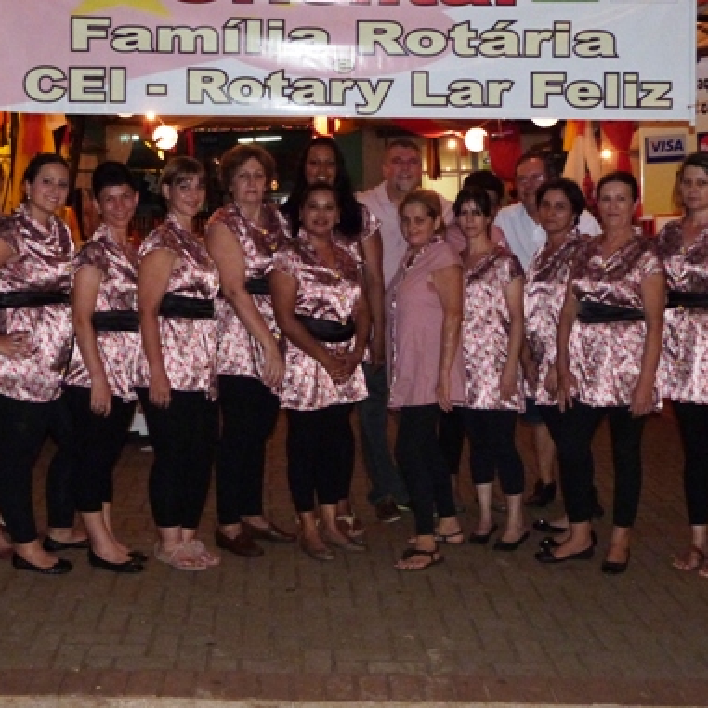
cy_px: 282
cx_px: 292
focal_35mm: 55
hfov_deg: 31.0
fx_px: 1273
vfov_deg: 31.0
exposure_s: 1/80
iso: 400
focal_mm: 6.5
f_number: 3.1
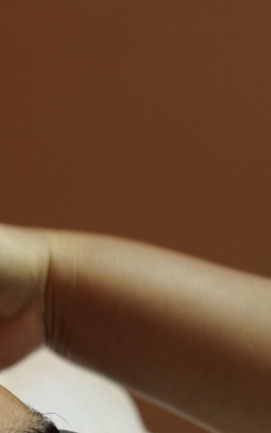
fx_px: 2327
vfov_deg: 10.6
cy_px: 419
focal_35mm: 197
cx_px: -165
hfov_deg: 6.6
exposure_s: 1/100
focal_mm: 50
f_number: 2.8
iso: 320
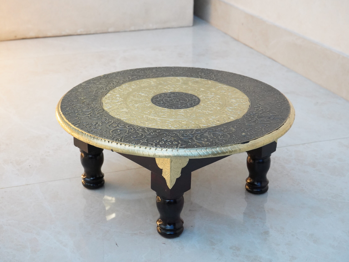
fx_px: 554
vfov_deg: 26.6
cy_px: 130
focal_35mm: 55
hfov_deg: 34.9
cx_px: 171
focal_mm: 50
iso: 8000
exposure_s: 1/100
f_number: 10
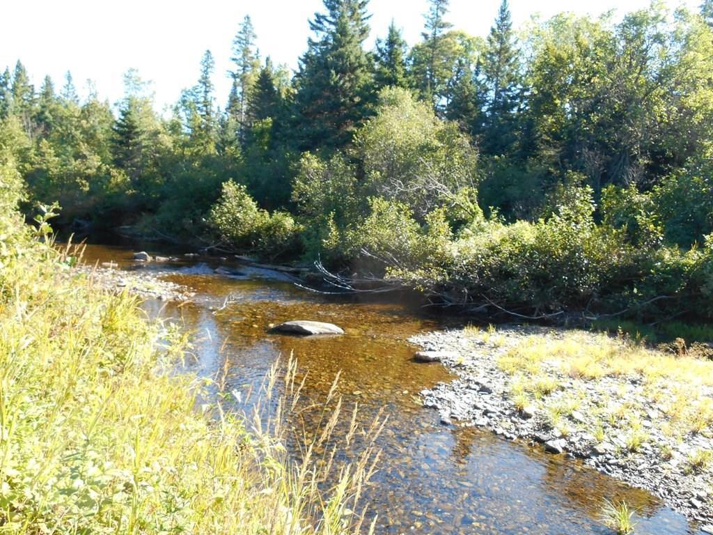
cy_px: 268
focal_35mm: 26
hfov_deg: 67.3
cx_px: 356
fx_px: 536
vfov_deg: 53.1
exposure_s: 1/250
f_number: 3.4
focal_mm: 4.7
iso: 200
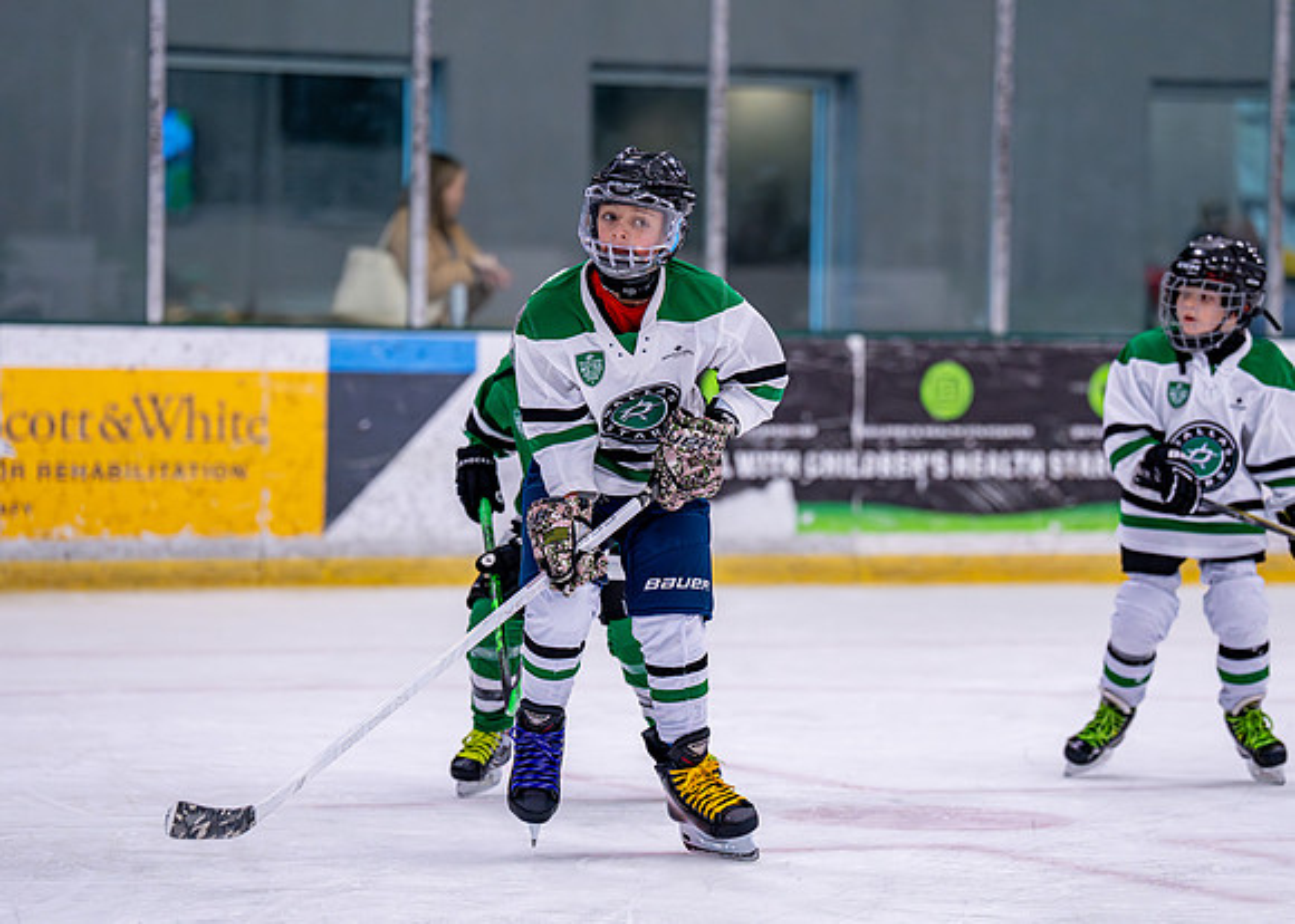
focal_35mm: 167
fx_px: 6140
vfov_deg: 8.6
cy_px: 494
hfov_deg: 12.0
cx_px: 692
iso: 2500
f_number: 2.8
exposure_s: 1/1250
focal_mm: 140
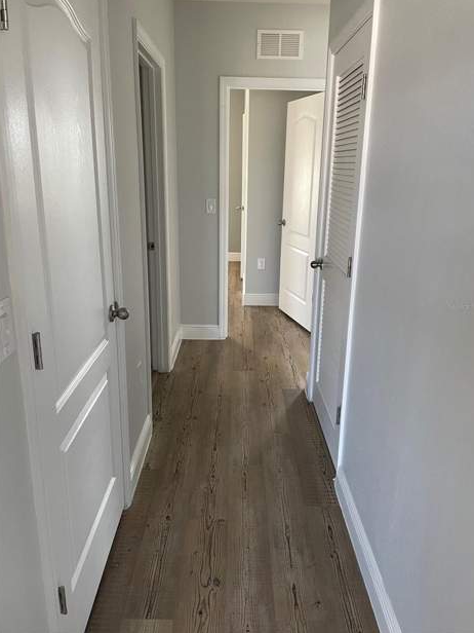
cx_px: 241
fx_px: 493
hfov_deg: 51.4
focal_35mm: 27
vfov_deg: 65.3
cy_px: 306
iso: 125
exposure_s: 1/84
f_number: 1.6
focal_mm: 4.2
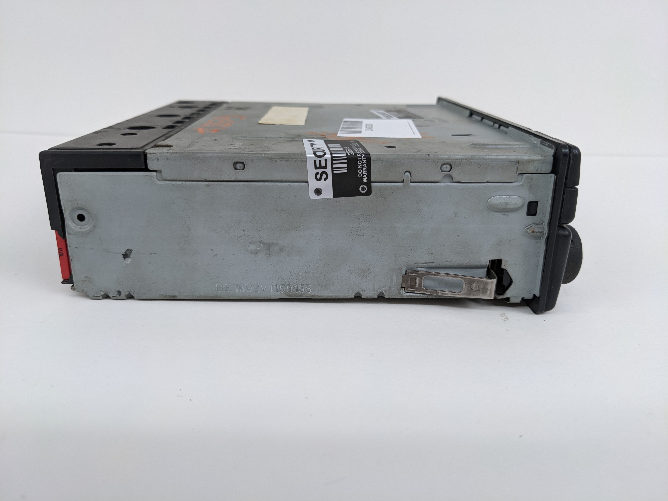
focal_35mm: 27
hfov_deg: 65.3
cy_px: 250
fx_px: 521
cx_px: 334
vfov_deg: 51.4
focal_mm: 4.38
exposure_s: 1/120
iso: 75
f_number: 1.73
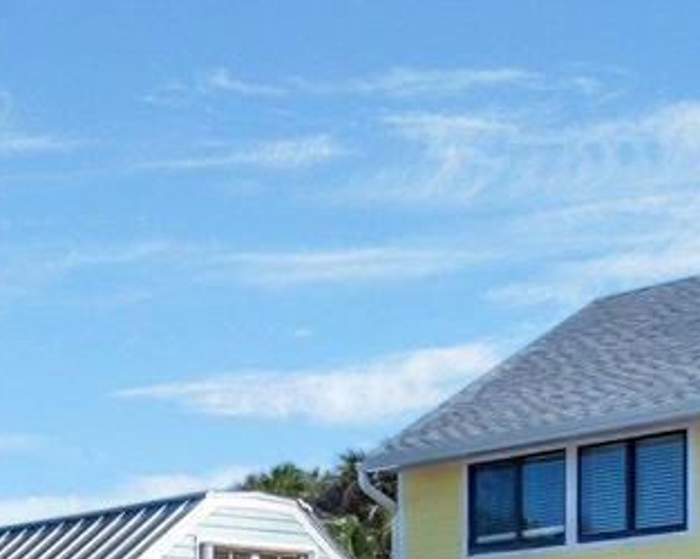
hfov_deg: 18.8
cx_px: -635
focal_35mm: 72
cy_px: 779
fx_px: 1491
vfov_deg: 19.2
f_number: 8
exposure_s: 1/6400
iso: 1000
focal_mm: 10
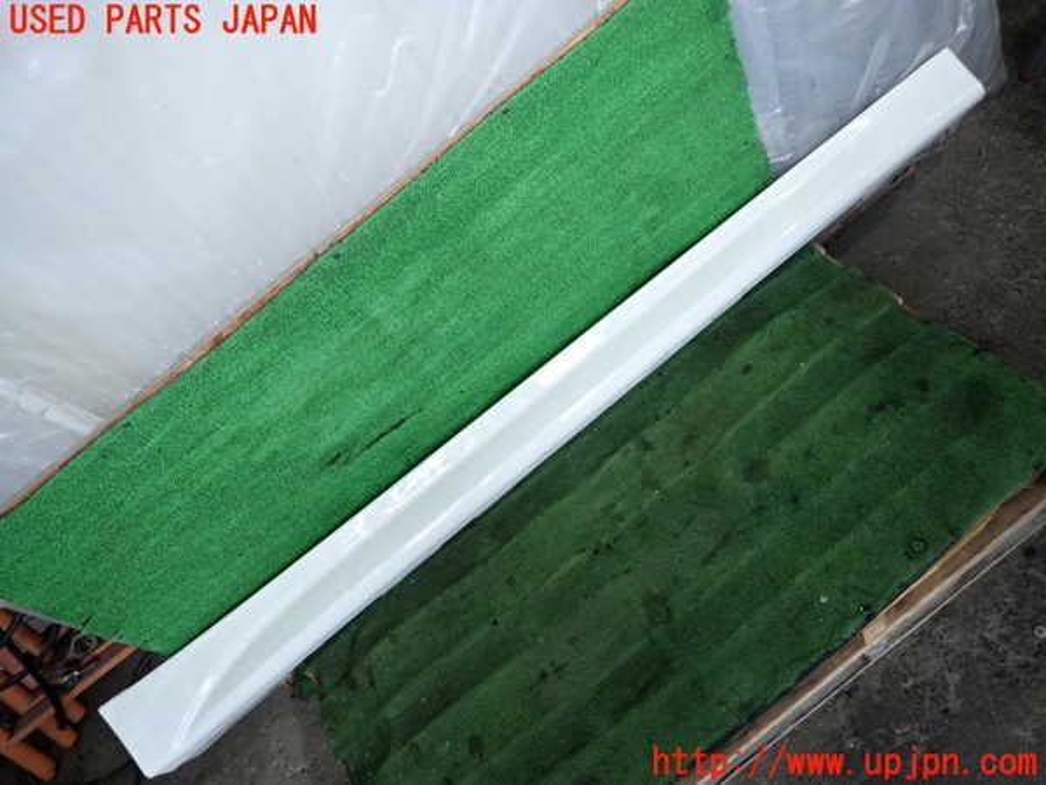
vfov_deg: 54.9
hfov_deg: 69.4
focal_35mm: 25
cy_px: 392
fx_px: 755
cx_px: 523
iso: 250
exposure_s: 1/125
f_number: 2
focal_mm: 4.5
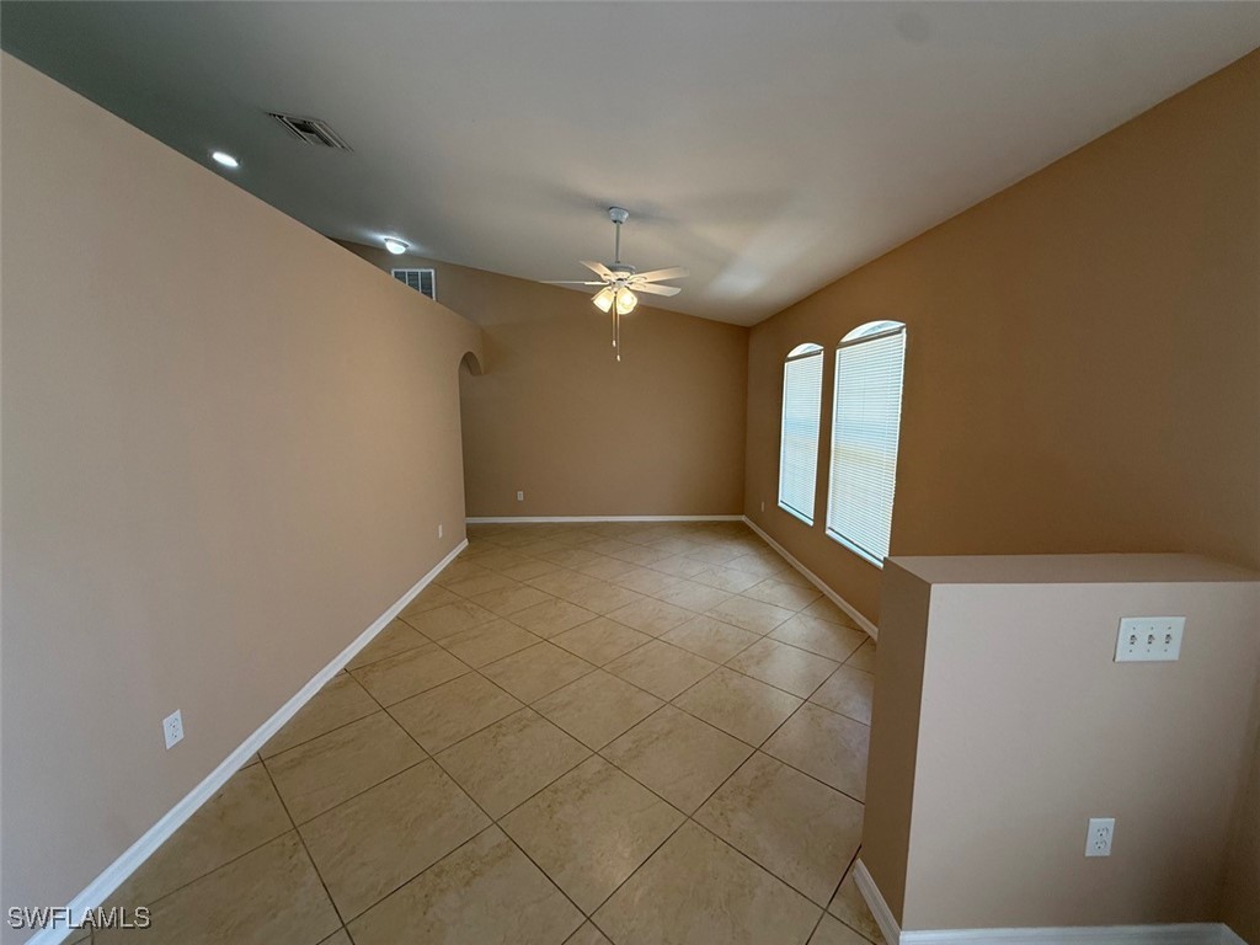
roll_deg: -0.4
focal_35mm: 14
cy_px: 472
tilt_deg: -7.1
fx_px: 510
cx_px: 630
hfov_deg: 102.1
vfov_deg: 85.7
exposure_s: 1/120
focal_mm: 2.22
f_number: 2.2
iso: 100
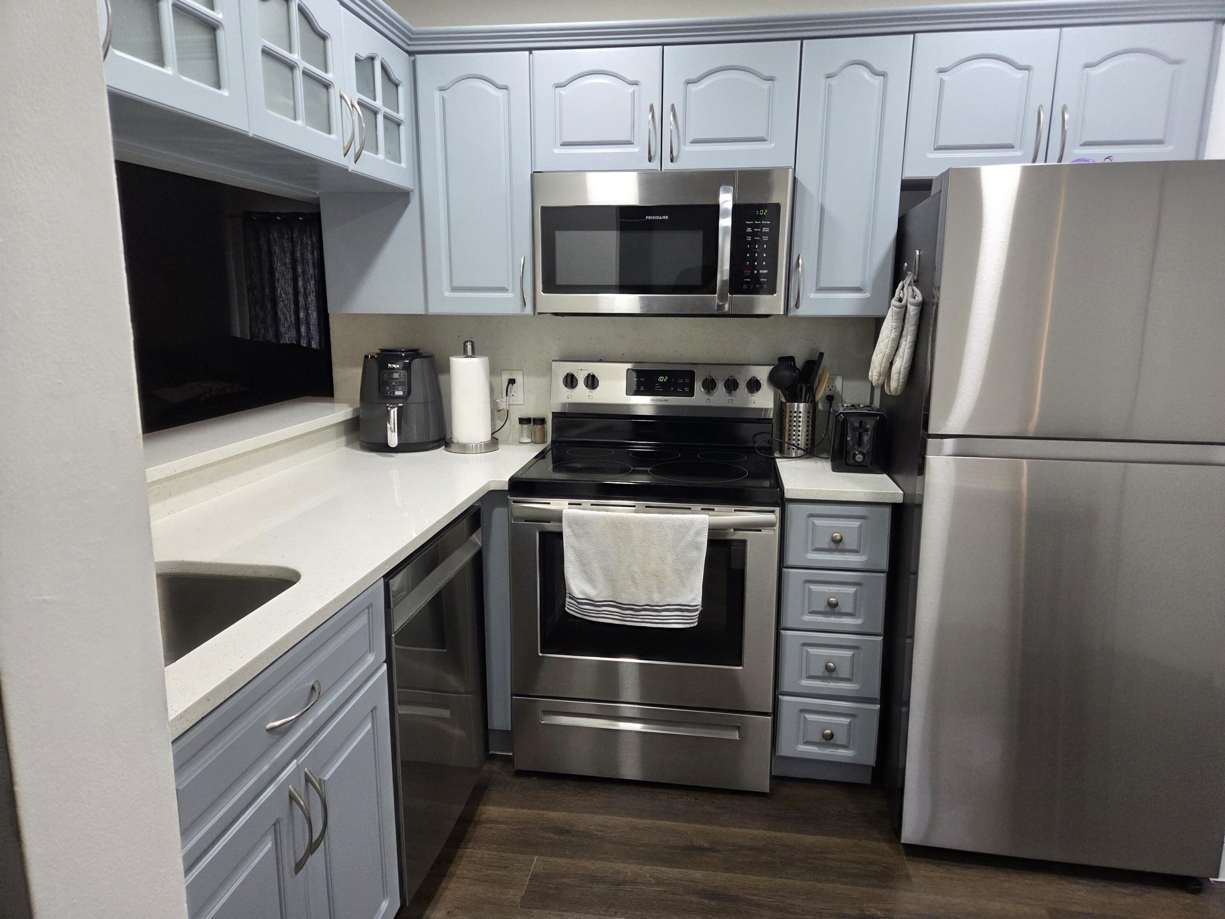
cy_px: 460
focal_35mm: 23
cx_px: 612
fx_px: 814
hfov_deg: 73.9
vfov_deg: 58.9
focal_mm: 5.4
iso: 400
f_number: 1.8
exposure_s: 1/120
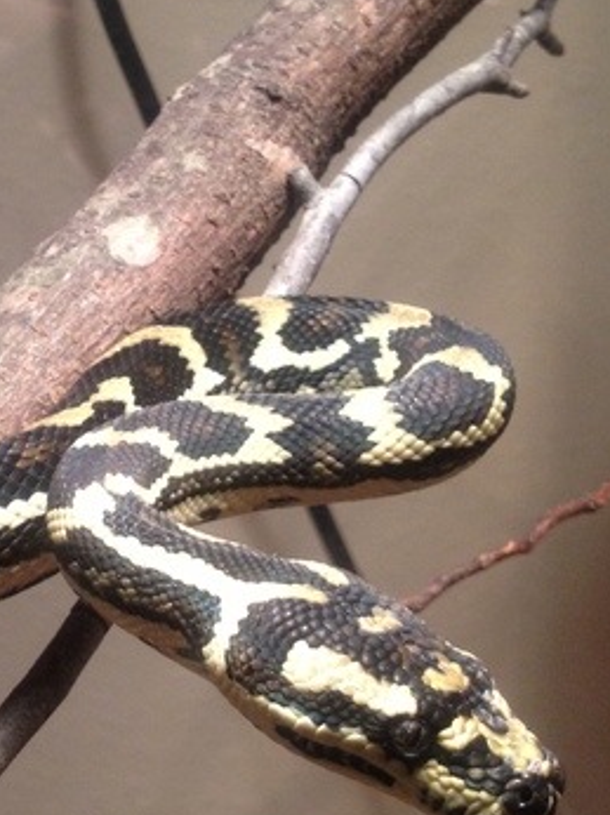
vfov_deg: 24.1
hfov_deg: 17.7
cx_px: -33
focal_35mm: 81
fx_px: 1906
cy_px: 431
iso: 100
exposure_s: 1/20
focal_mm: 4.28
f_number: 2.4
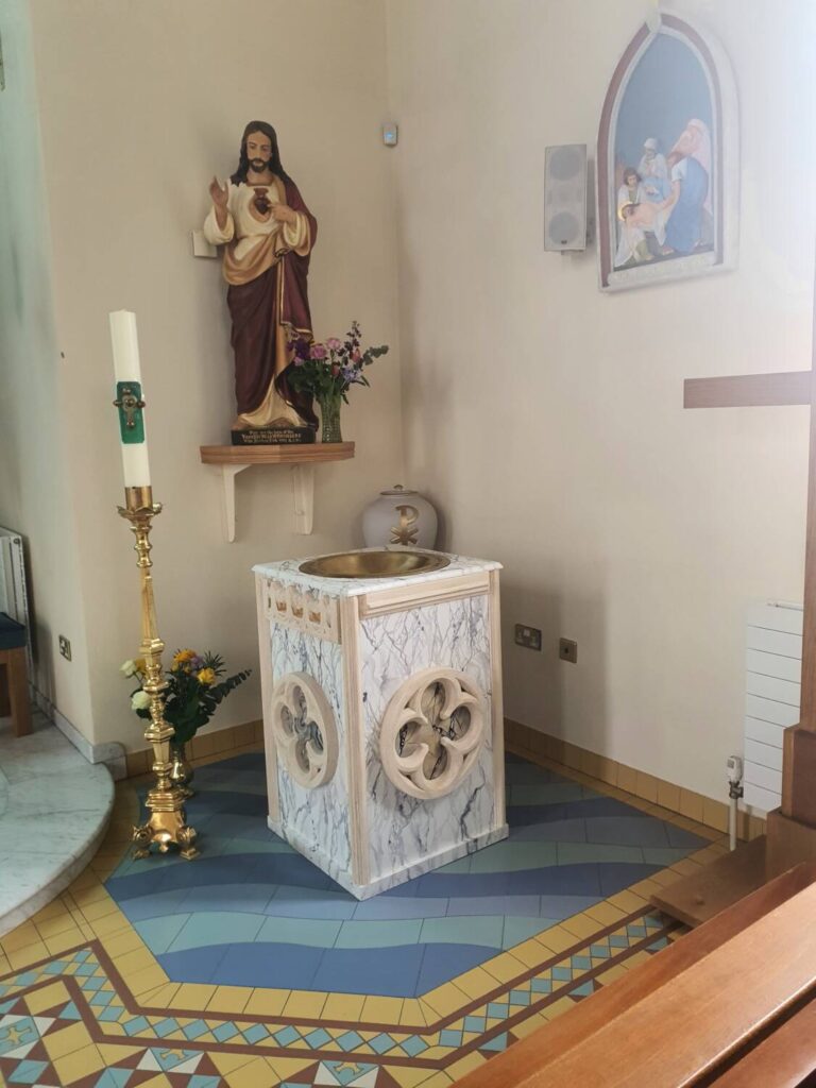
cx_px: 408
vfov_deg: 67.3
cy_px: 544
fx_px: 817
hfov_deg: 53.1
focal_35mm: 26
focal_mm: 4.3
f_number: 2.4
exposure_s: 1/100
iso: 320
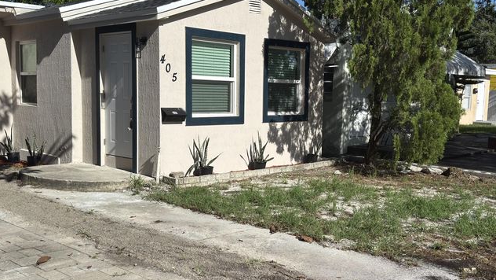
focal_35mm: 43
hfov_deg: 47.3
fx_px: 566
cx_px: 249
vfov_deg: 27.7
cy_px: 158
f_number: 1.78
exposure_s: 1/11628
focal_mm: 6.76
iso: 100
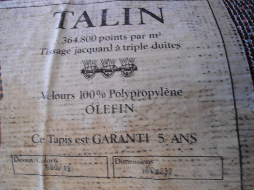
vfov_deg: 53.1
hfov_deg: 67.3
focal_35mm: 26
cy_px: 95
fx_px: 191
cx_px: 127
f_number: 2.8
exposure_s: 1/13
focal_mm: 4.7
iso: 400
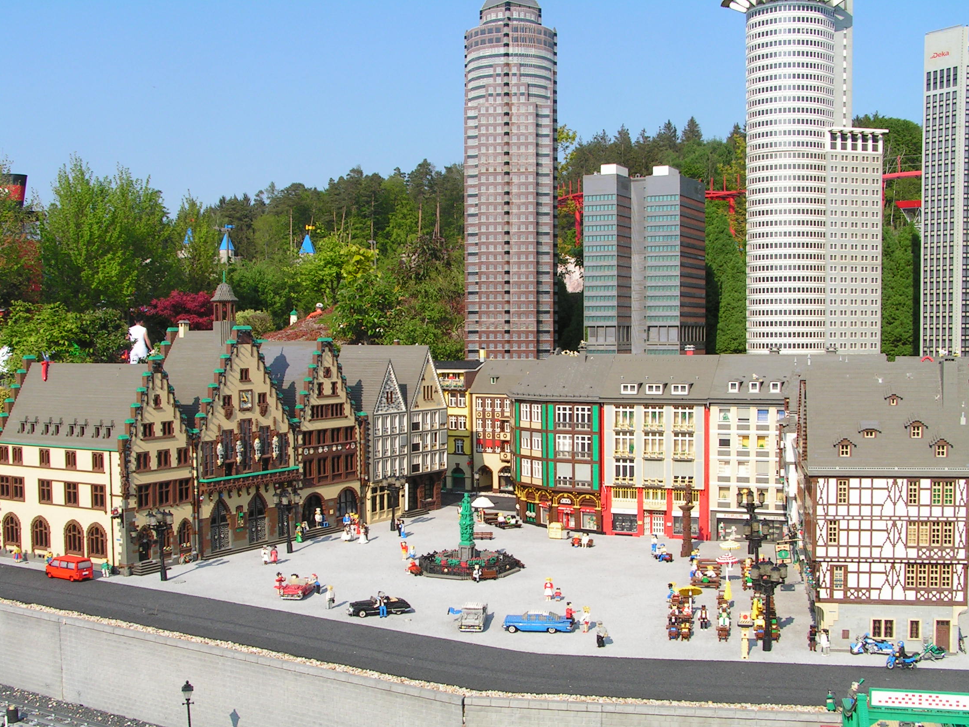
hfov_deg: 43.9
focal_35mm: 43
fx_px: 1204
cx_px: 494
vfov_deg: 33.6
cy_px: 371
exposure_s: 1/250
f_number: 5.6
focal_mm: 7.1
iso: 50
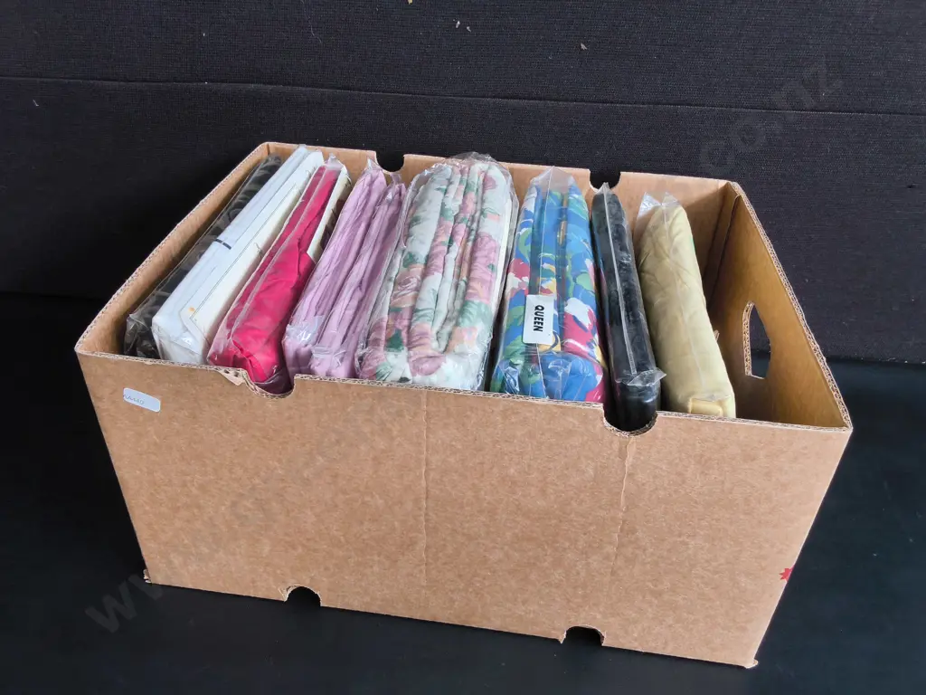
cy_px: 348
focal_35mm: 27
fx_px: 722
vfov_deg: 51.4
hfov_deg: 65.3
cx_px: 463
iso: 50
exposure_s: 1/100
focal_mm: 2.87
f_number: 2
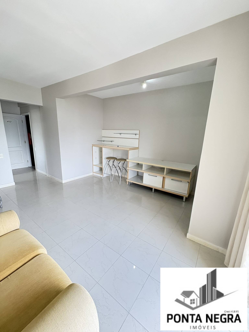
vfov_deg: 102.1
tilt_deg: -12.0
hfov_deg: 85.7
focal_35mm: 14
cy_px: 166
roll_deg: -3.0
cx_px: 124
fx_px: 134
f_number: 2.2
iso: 320
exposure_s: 1/120
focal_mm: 2.22
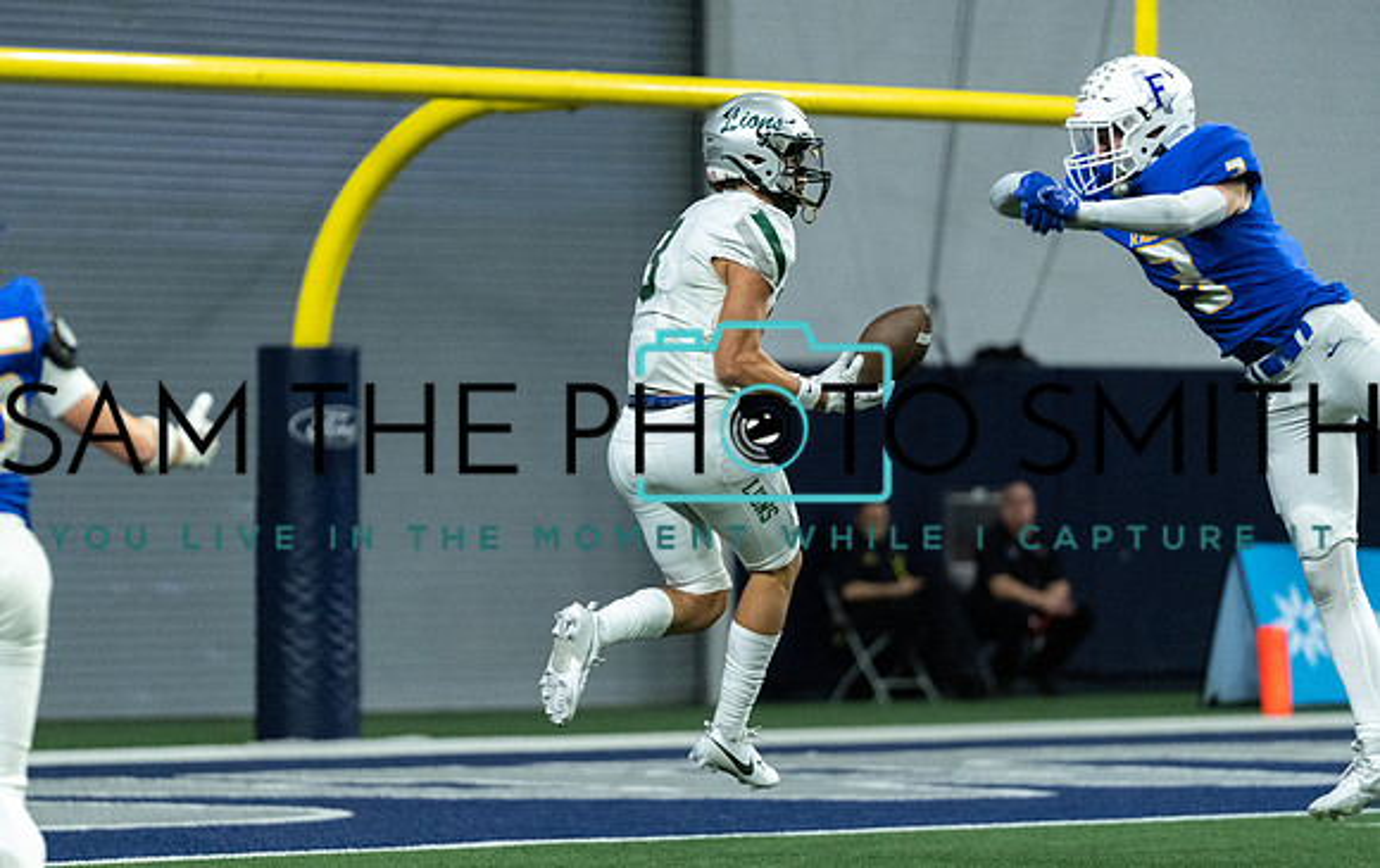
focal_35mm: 237
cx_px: 610
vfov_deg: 5.6
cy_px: 457
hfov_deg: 8.8
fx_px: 8916
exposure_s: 1/1250
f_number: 2.8
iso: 4000
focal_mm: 200
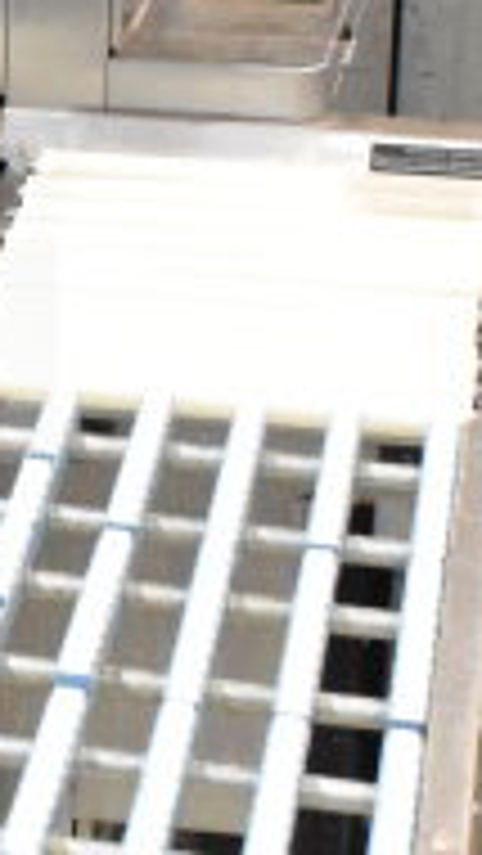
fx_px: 4132
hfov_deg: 6.5
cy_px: 106
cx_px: -450
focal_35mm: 182
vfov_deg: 11.8
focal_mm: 24
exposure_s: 1/200
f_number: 7.1
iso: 6400
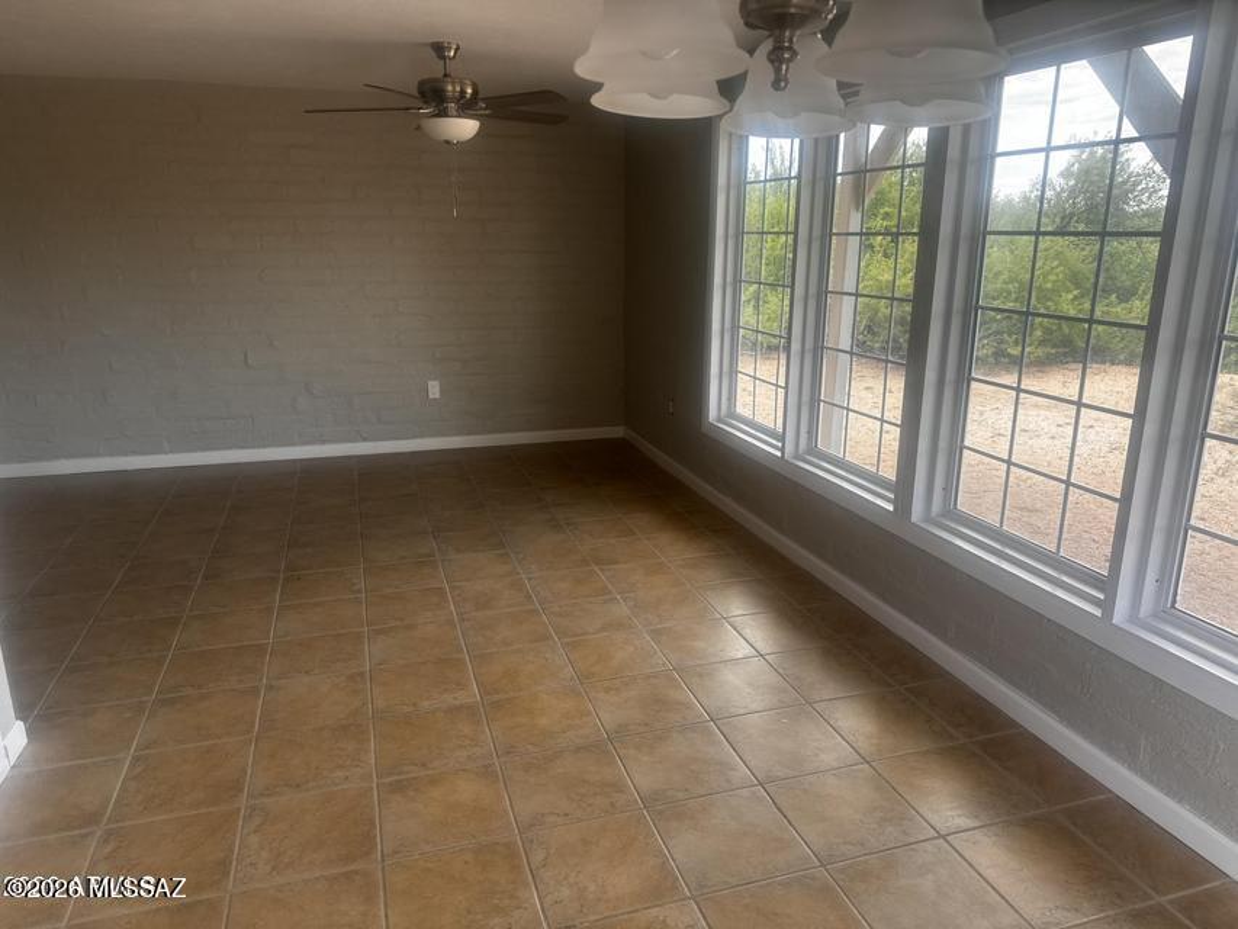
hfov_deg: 71.6
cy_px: 464
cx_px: 619
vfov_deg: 56.8
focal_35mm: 24
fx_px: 858
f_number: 1.78
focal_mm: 6.76
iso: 64
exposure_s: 1/229
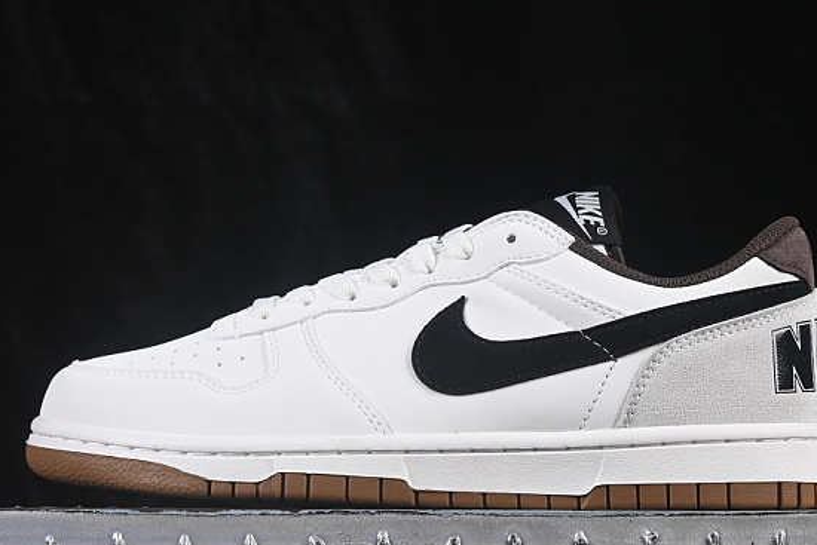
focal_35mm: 109
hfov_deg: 18.7
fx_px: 2474
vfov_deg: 12.6
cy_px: 264
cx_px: 449
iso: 160
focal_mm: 50
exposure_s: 1/80
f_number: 8
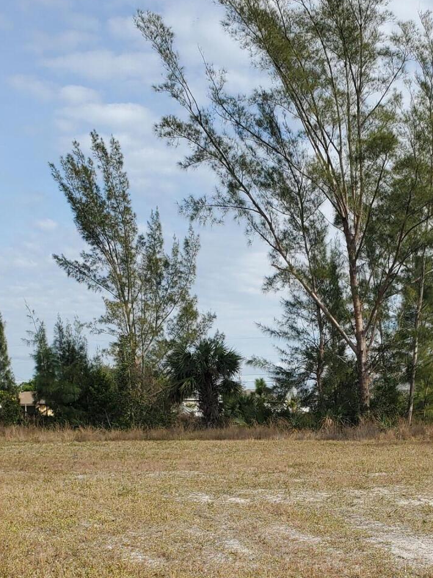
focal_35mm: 55
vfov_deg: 33.7
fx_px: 917
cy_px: 476
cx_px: 326
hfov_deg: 26.2
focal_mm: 4.3
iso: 50
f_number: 2.4
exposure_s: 1/1501
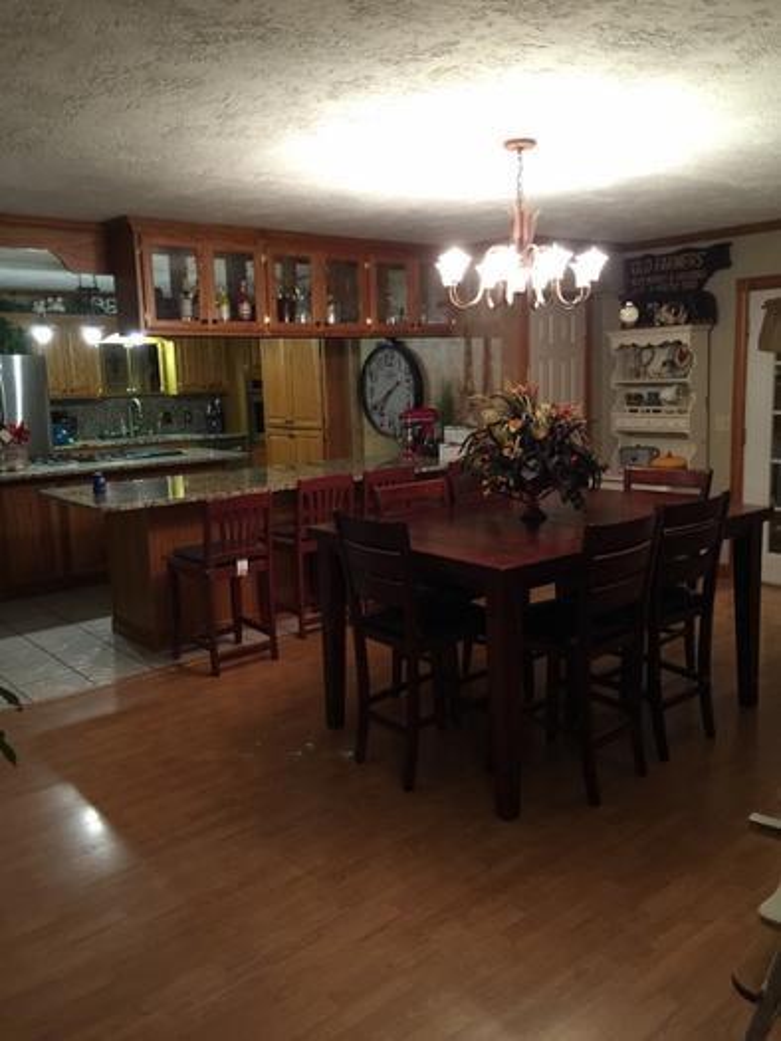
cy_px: 520
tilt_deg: -9.3
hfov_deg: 48.2
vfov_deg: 61.6
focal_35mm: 29
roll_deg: +1.3
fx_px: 872
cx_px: 390
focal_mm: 4.15
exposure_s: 1/10
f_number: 2.2
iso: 125
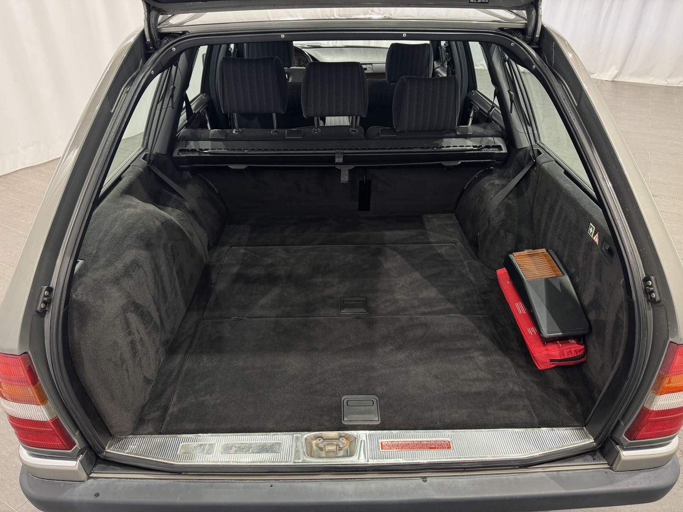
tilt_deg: -31.2
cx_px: 342
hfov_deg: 71.6
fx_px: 474
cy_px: 256
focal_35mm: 24
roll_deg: +0.1
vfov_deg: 56.8
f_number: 1.78
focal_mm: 6.76
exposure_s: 1/50
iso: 160
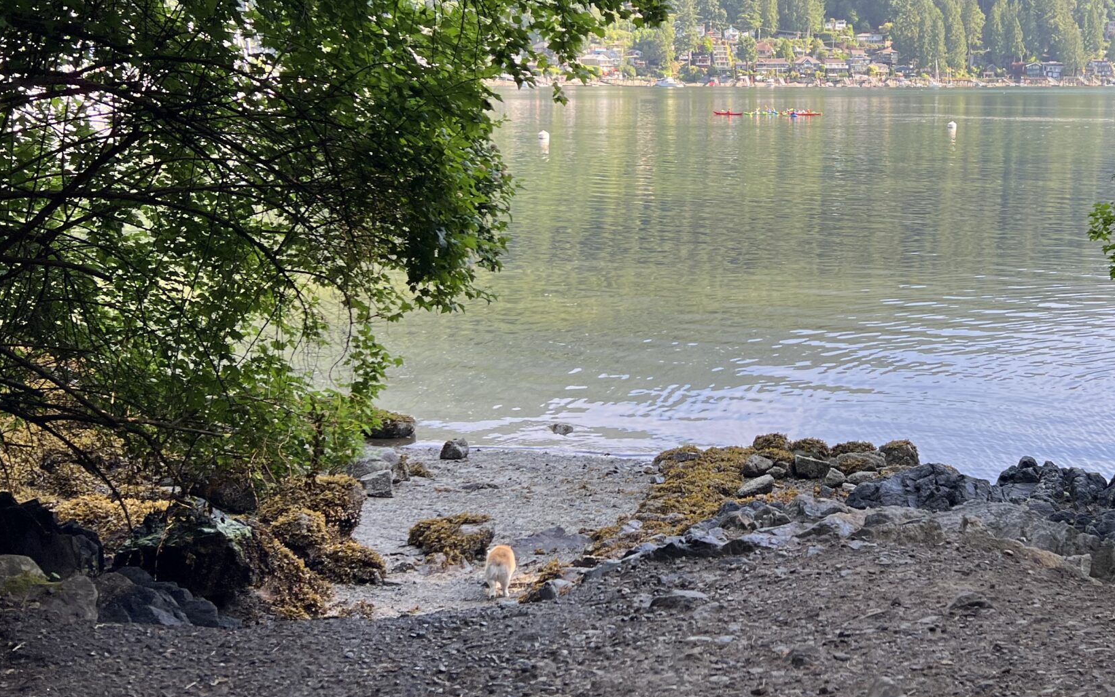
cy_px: 163
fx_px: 1306
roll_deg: +0.3
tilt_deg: -2.9
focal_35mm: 43
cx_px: 792
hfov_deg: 45.1
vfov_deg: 29.3
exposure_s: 1/509
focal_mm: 5.7
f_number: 1.5
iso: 50
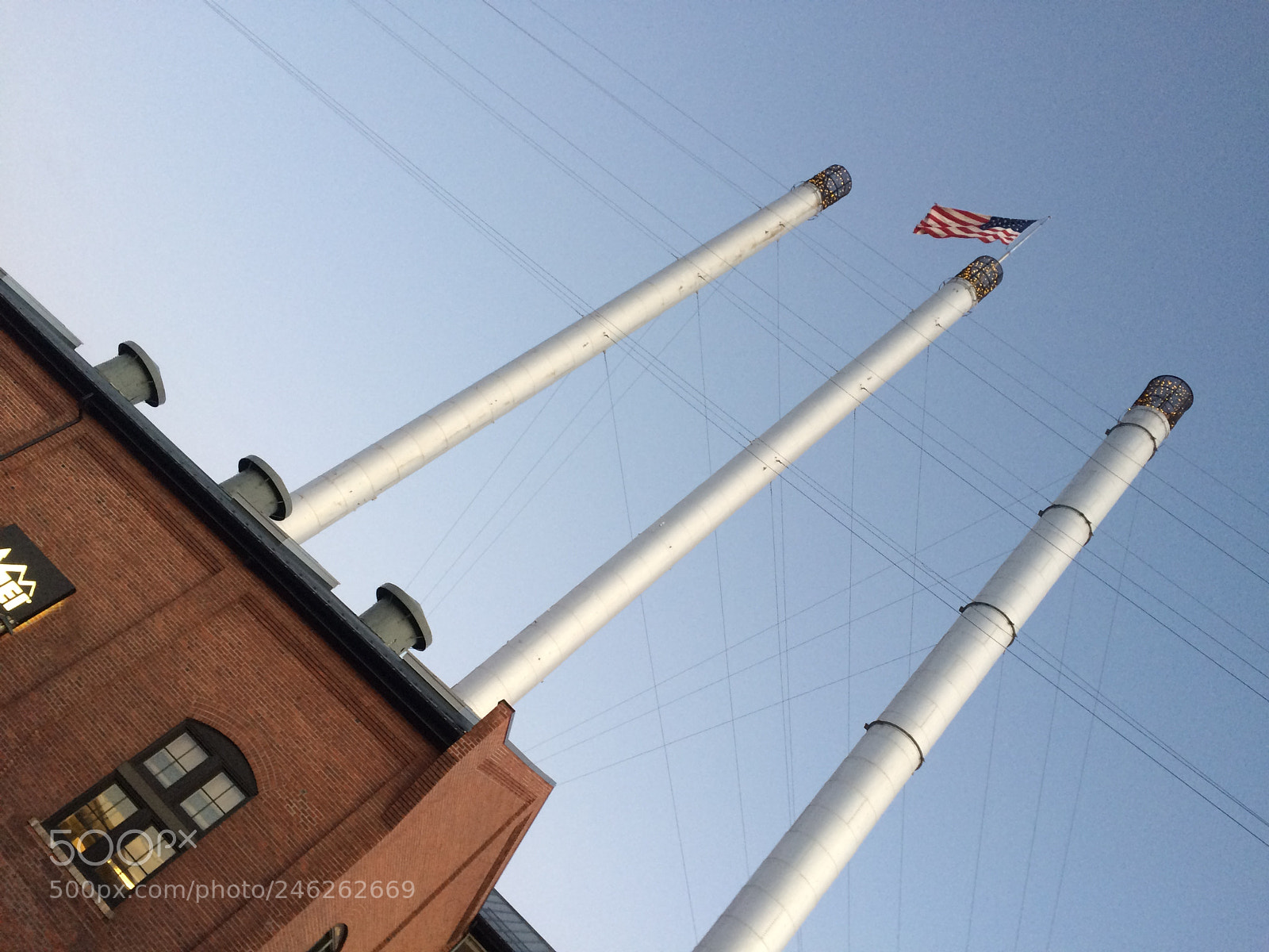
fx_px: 1063
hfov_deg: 61.7
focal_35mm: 29
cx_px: 634
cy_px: 476
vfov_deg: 48.2
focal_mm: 4.15
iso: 80
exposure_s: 1/30
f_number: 2.2
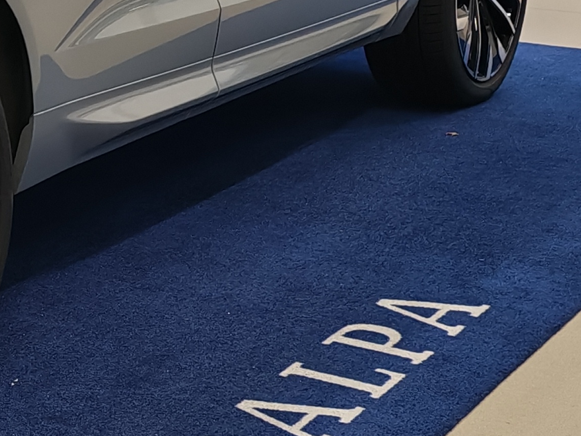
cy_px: -8
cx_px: -271
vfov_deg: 12.0
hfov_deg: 15.1
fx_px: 2047
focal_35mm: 122
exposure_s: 1/100
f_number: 1.9
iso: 100
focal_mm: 6.12
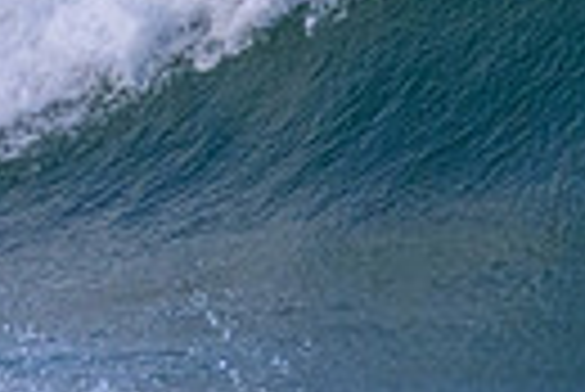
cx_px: -459
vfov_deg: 0.4
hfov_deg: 0.6
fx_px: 58060
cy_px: -169
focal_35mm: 3569
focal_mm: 800
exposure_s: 1/2000
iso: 3200
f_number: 11
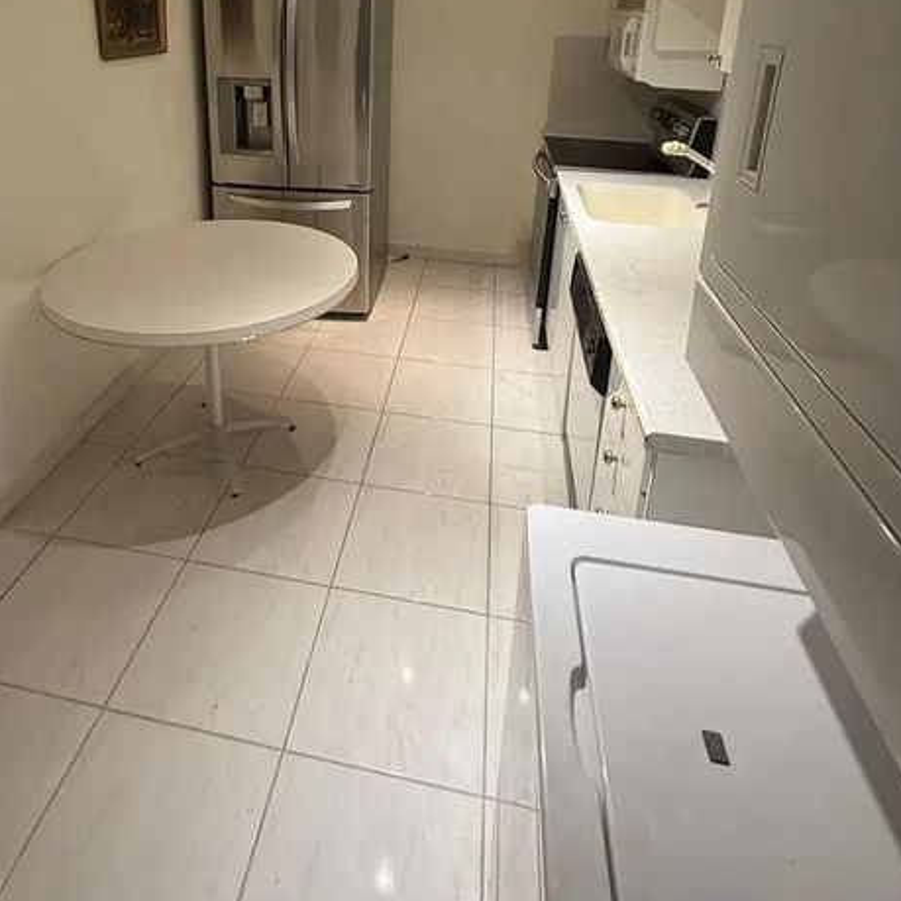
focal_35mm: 23
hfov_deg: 66.6
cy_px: 217
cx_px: 359
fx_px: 677
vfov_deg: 63.0
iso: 200
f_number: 2.2
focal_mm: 2.22
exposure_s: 1/60
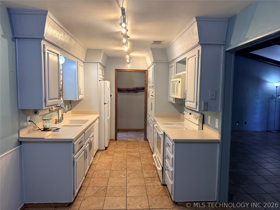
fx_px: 194
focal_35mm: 24
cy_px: 105
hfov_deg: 71.6
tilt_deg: -4.6
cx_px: 140
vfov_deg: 56.8
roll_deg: -0.6
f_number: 1.78
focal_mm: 6.76
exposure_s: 1/120
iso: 160
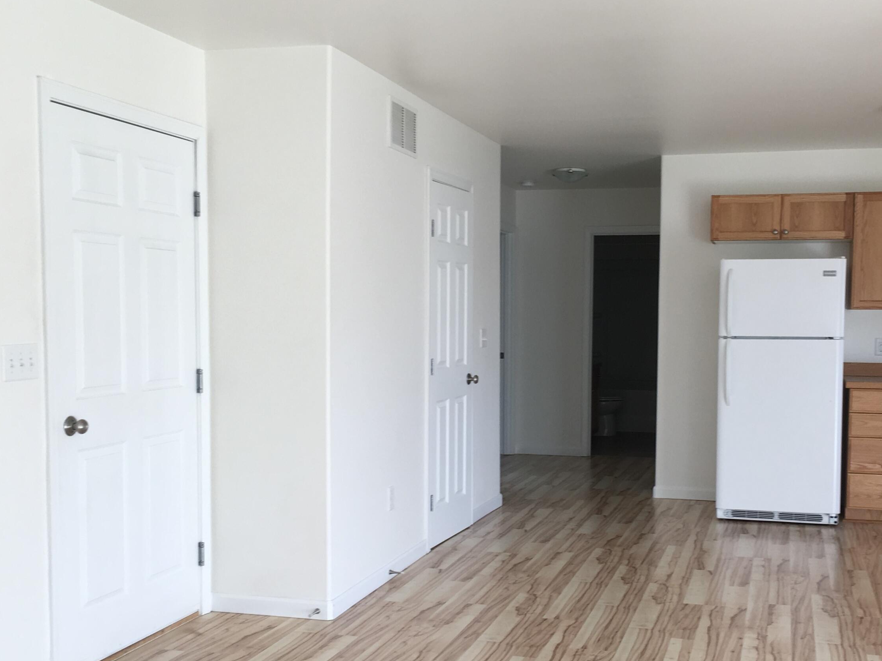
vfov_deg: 36.7
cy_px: 385
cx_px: 535
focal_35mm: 39
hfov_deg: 47.5
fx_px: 994
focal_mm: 4.15
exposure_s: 1/60
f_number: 2.2
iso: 25
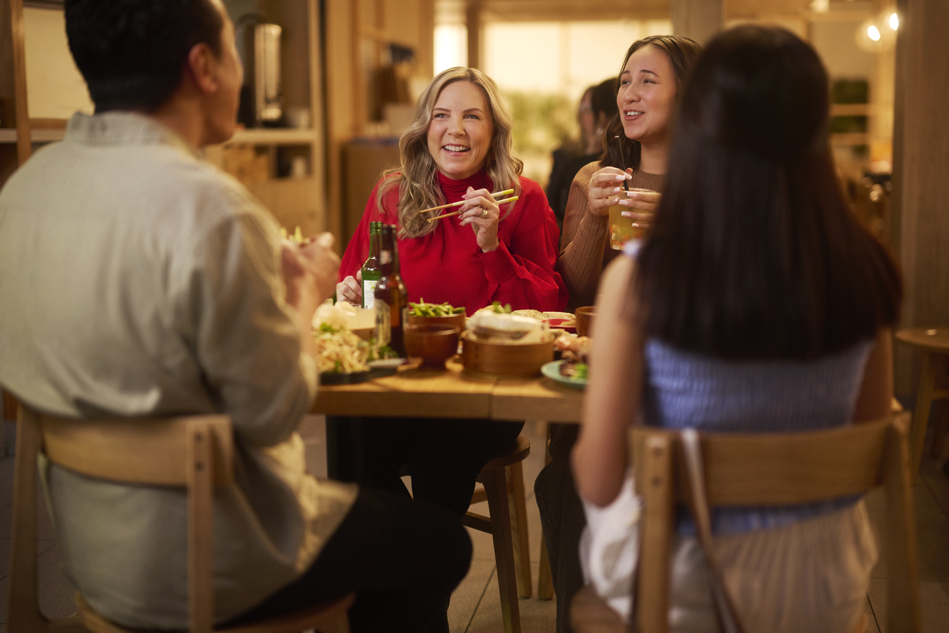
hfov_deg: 39.6
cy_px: 316
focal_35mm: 50
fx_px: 1318
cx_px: 474
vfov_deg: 27.0
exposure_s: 1/200
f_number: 1.4
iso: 800
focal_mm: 50
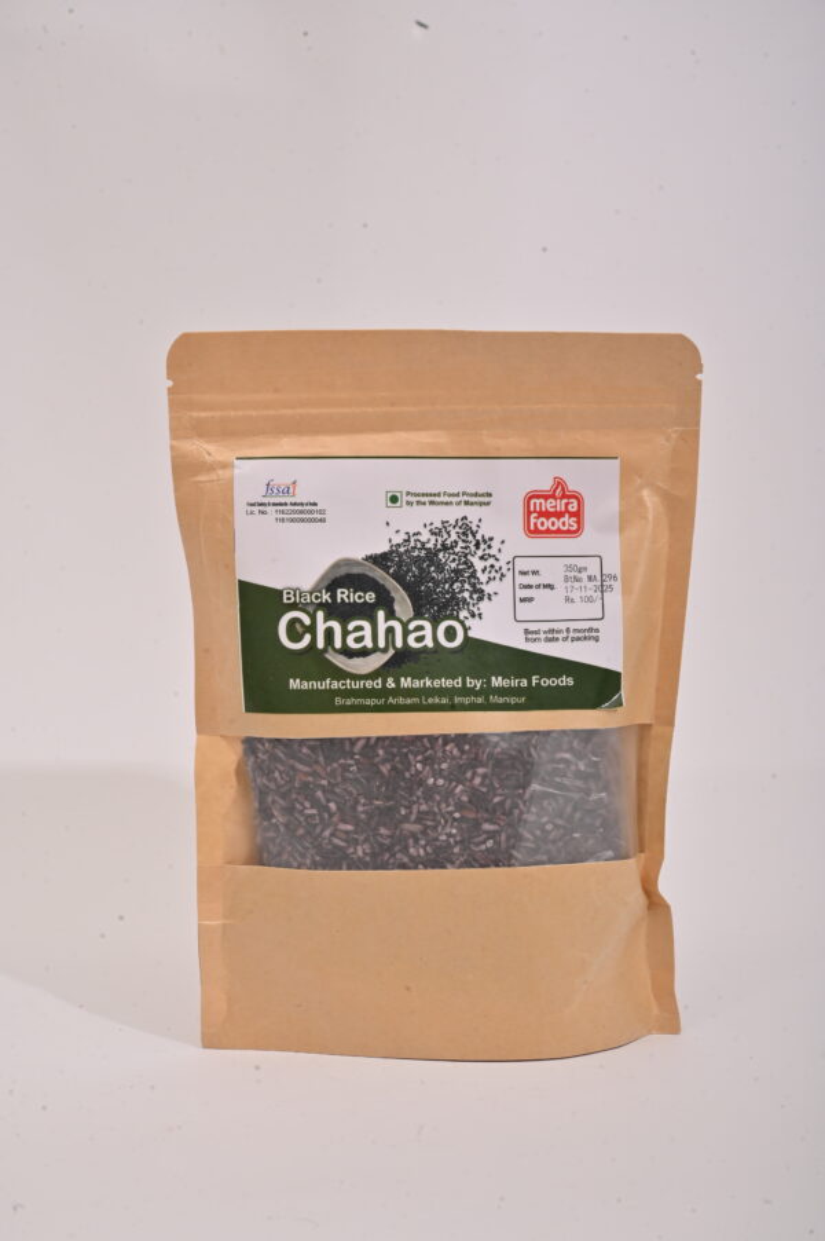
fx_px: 3615
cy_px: 620
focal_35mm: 105
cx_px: 412
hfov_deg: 13.0
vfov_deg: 19.5
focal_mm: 105
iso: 100
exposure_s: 1/160
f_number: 16
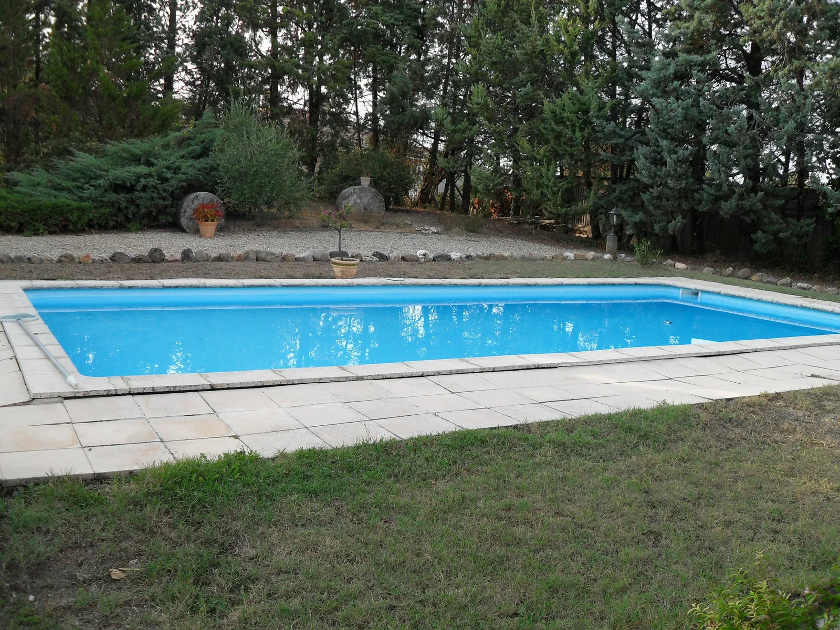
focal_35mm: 35
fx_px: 849
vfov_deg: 40.7
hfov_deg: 52.6
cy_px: 315
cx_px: 420
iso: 100
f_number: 2.8
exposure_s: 1/350
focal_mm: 6.2
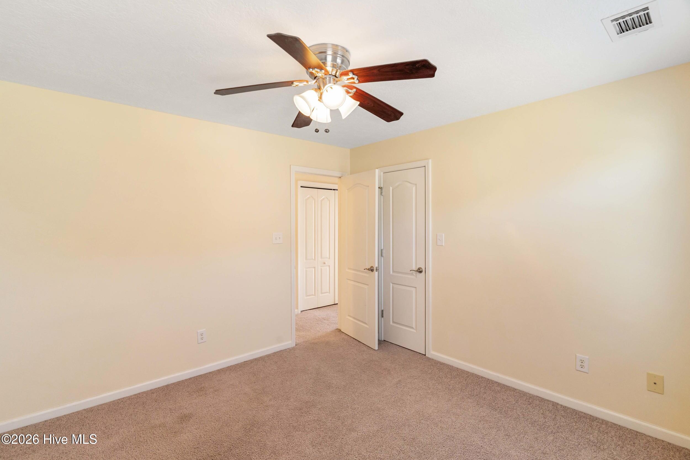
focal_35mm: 17
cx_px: 345
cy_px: 230
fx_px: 326
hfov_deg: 93.3
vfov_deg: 70.4
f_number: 8
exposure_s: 1/15
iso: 640
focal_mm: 17
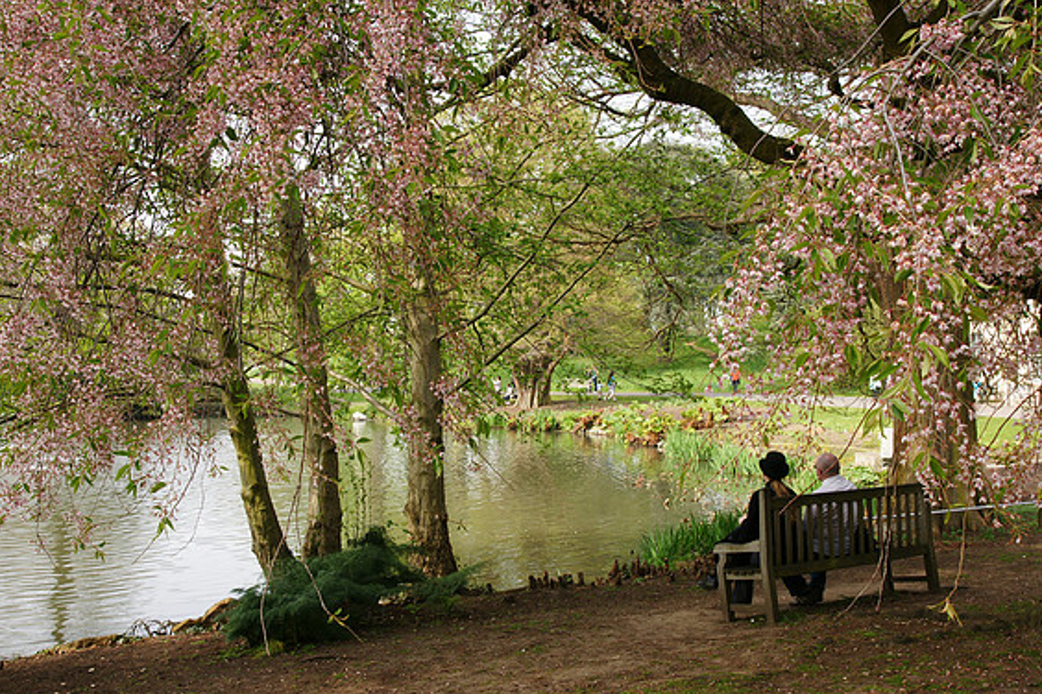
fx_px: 1071
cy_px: 350
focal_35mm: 37
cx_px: 534
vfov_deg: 35.9
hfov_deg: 51.9
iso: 200
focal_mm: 24
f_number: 9
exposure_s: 1/80
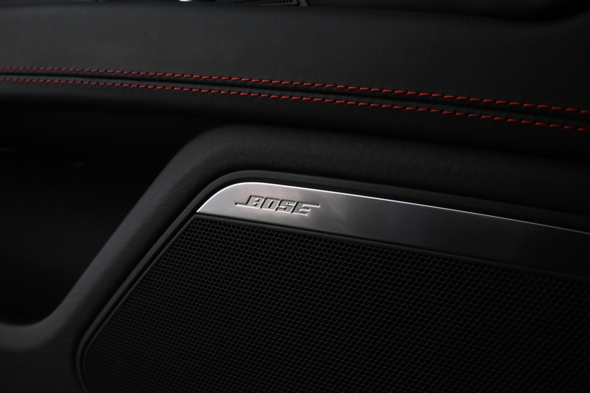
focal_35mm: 36
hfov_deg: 53.1
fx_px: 590
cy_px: 196
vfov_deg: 36.9
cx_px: 295
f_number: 5.6
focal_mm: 24
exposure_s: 1/125
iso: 6400
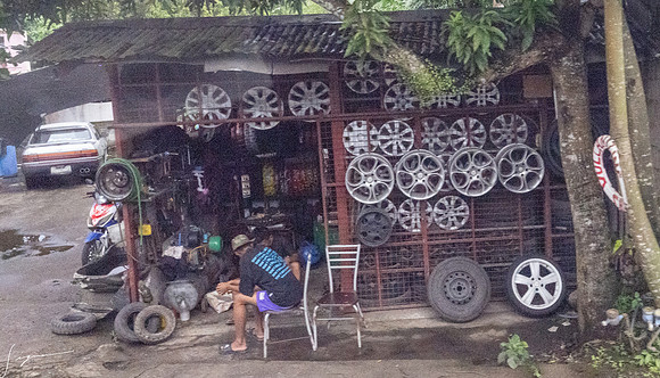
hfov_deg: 49.5
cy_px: 119
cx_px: 465
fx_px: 695
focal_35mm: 40
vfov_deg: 30.1
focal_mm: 24
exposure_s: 1/1000
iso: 25600
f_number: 8
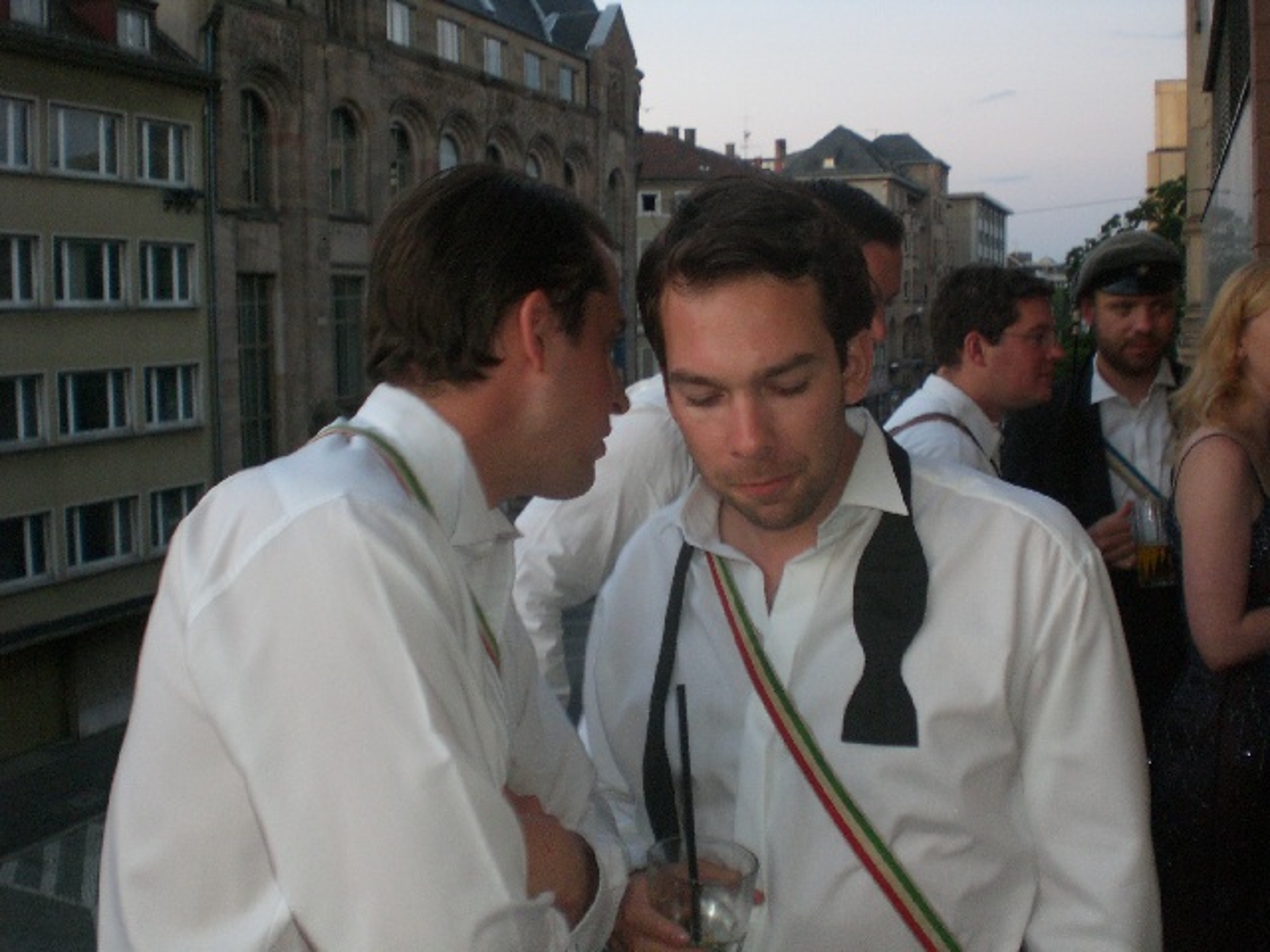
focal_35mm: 38
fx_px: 1394
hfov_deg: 49.0
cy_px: 476
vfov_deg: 37.7
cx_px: 635
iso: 200
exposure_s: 1/30
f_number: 3.1
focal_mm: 6.3
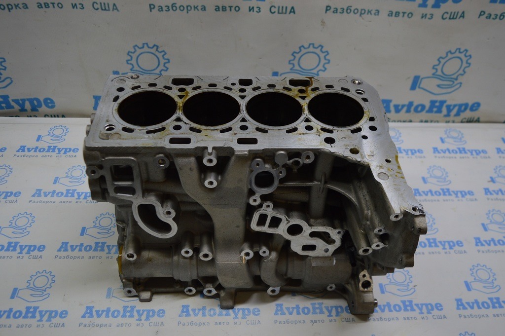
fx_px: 463
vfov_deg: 39.9
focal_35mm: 33
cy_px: 168
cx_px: 252
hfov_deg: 57.3
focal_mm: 22
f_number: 5
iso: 400
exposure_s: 1/100
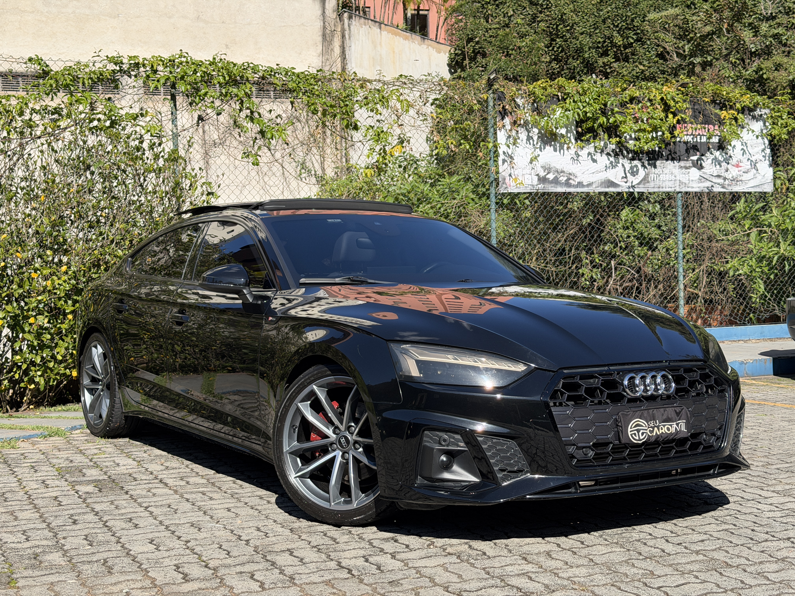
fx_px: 1102
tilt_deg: -2.2
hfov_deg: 39.7
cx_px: 398
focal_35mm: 48
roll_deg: +1.7
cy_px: 298
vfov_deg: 30.3
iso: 80
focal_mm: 6.76
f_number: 1.78
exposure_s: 1/2976
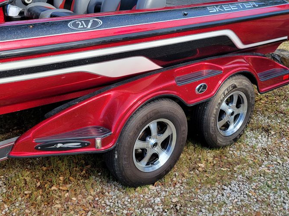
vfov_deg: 35.5
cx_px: 135
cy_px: 68
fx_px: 334
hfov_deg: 46.8
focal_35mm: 40
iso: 40
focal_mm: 5.4
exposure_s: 1/511
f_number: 1.8
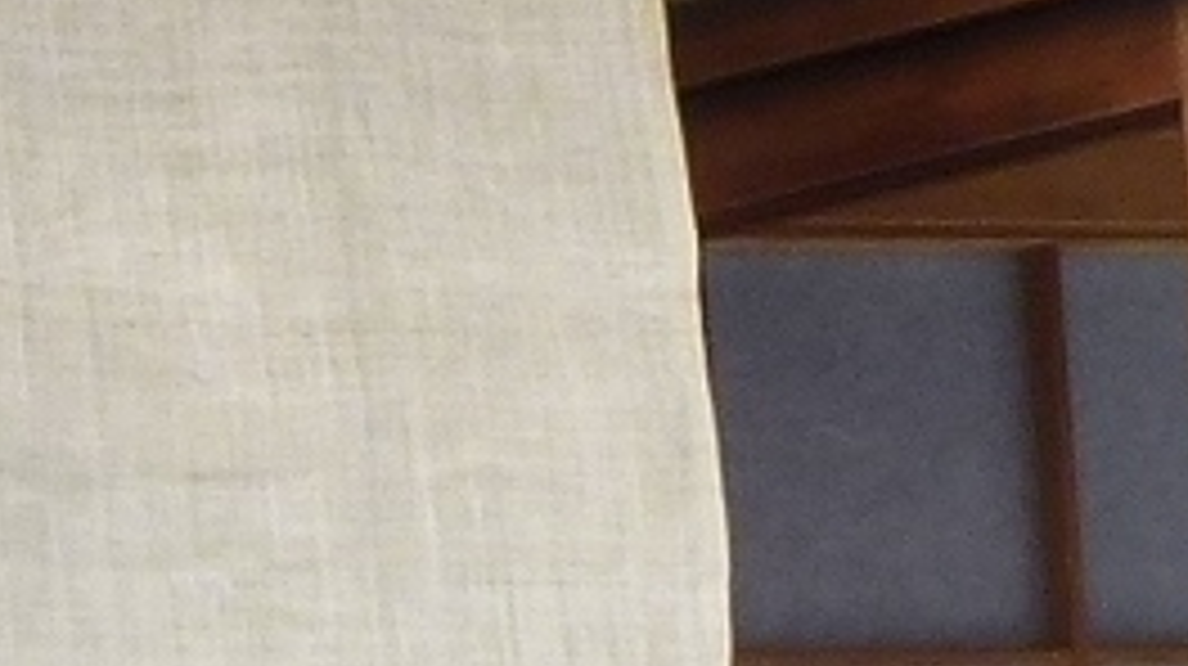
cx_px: -144
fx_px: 6390
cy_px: 1062
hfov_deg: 10.5
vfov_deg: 5.9
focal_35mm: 203
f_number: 3.3
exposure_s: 1/80
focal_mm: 4.3
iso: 100
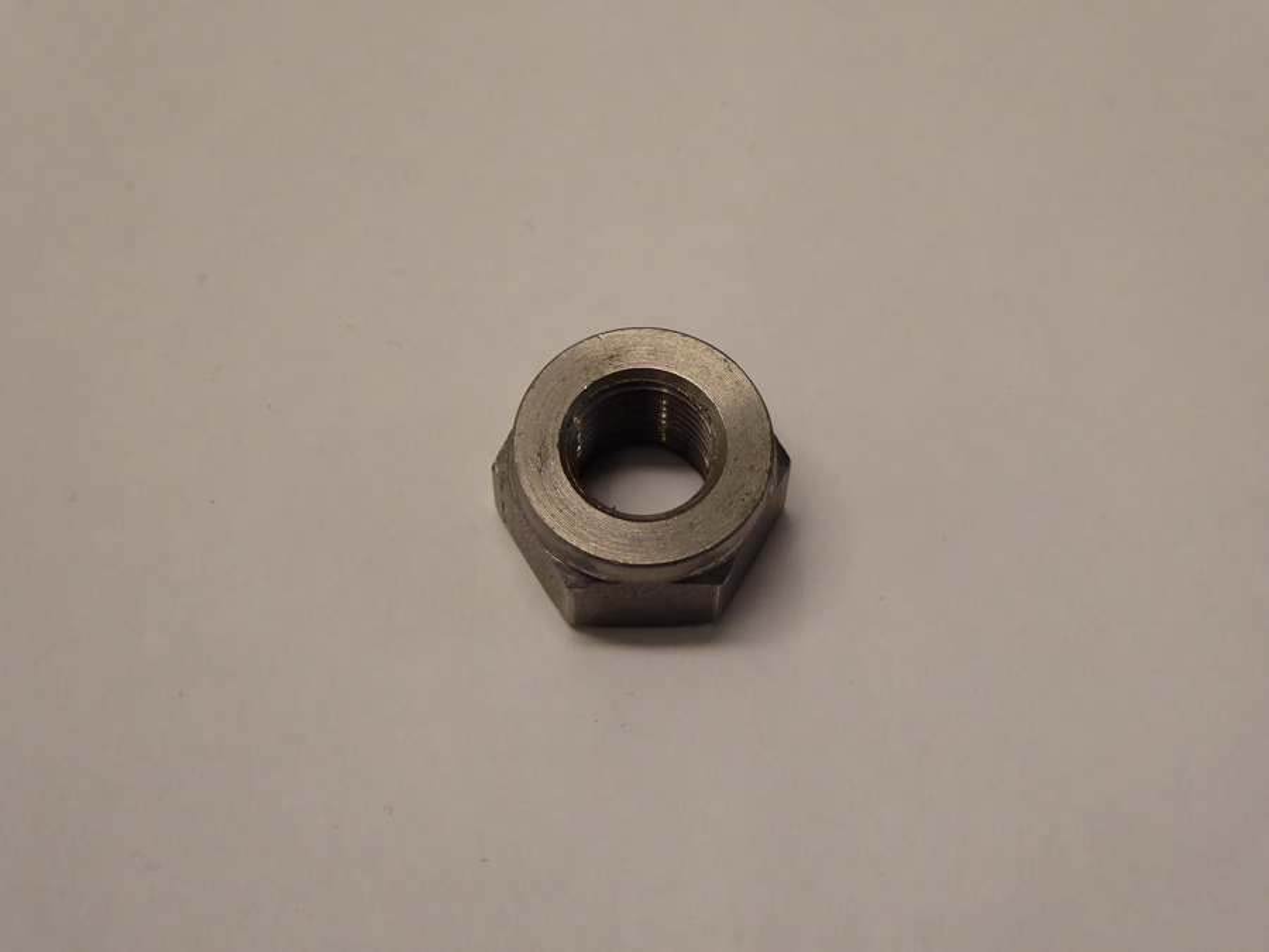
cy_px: 476
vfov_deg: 19.6
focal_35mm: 75
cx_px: 634
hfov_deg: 26.0
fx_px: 2749
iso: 320
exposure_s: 1/60
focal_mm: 12.5
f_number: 4.5
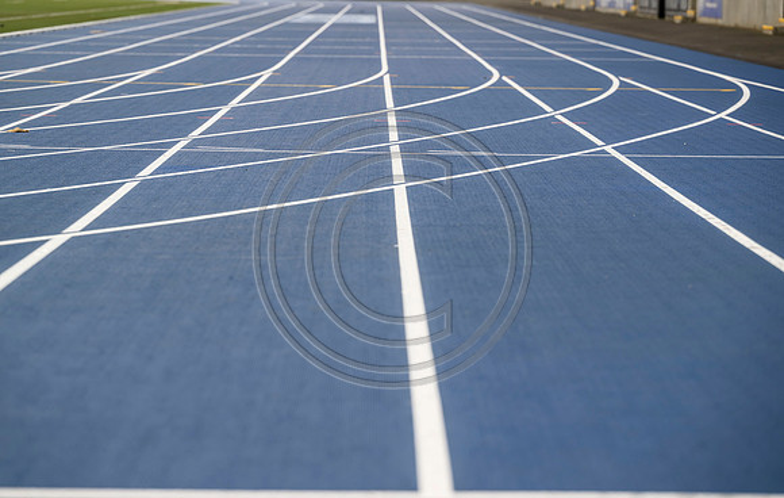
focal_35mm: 118
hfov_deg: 17.6
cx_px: 396
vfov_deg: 11.2
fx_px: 2534
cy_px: 234
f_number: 4
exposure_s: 1/400
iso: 200
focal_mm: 115
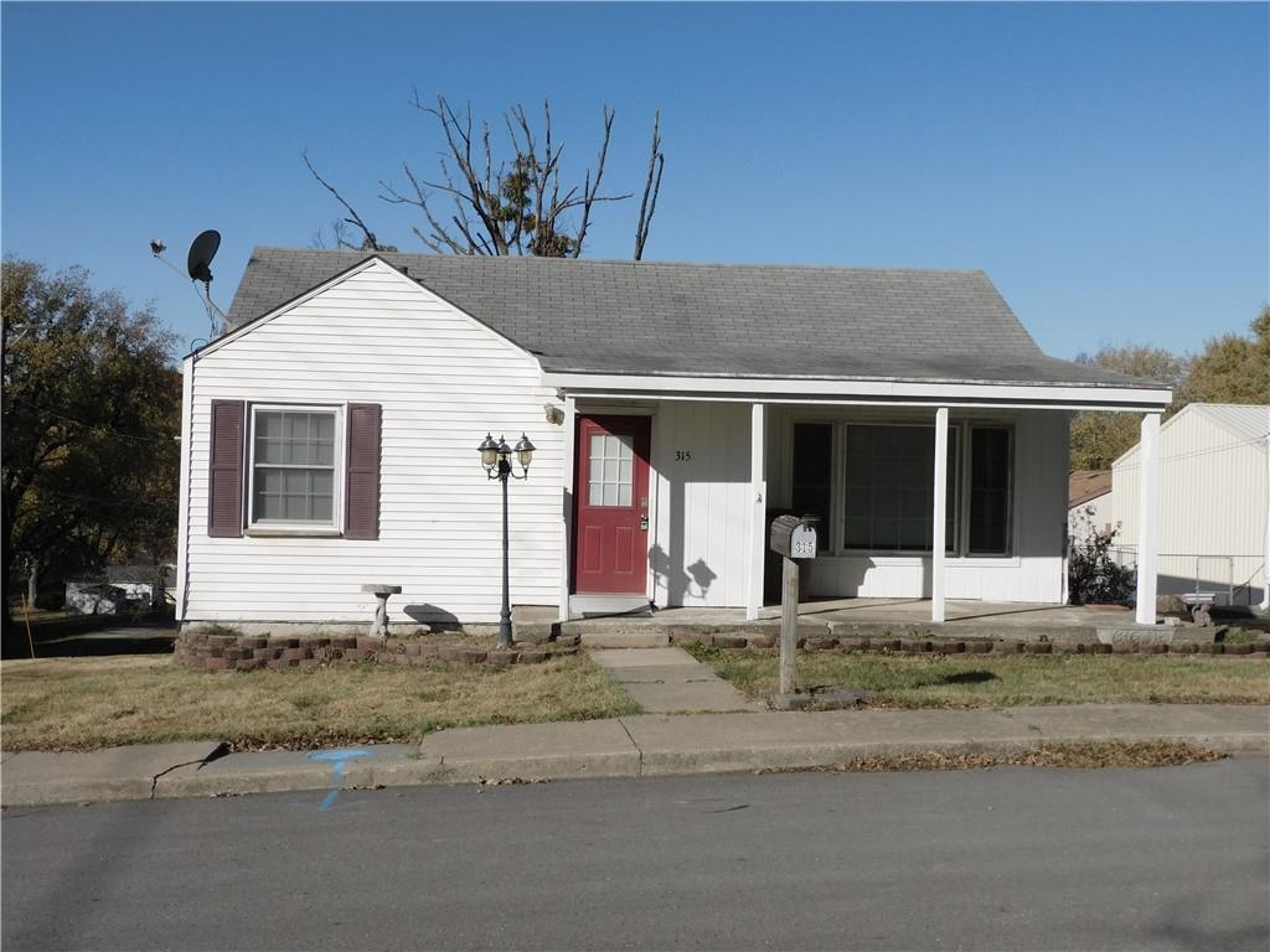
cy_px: 476
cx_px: 635
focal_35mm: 40
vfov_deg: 36.0
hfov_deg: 46.8
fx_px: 1468
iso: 125
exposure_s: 1/1600
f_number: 4.2
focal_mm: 7.2
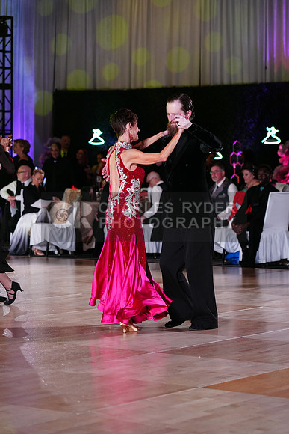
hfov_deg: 13.0
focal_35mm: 105
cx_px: 144
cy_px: 217
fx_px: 1264
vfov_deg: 19.5
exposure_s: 1/320
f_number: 4
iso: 2000
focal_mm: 105
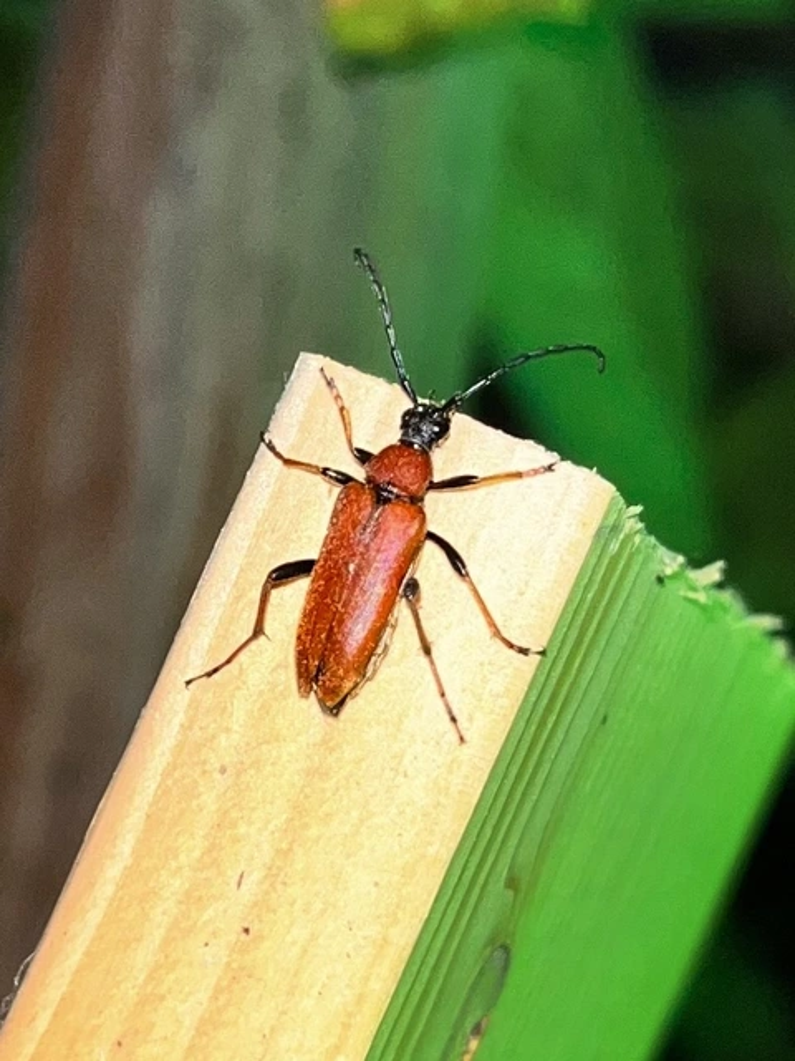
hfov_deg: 53.1
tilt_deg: +8.1
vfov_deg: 67.3
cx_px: 398
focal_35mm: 26
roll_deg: +1.6
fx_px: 796
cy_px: 530
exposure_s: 1/22
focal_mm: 5.1
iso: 32
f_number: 1.6
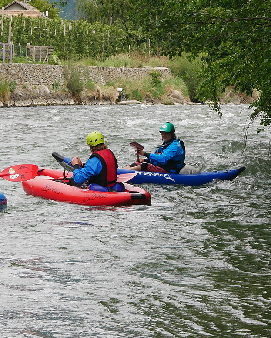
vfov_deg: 7.3
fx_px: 2655
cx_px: 94
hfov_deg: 5.8
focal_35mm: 265
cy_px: 212
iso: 200
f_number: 6.3
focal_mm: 55
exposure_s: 1/250
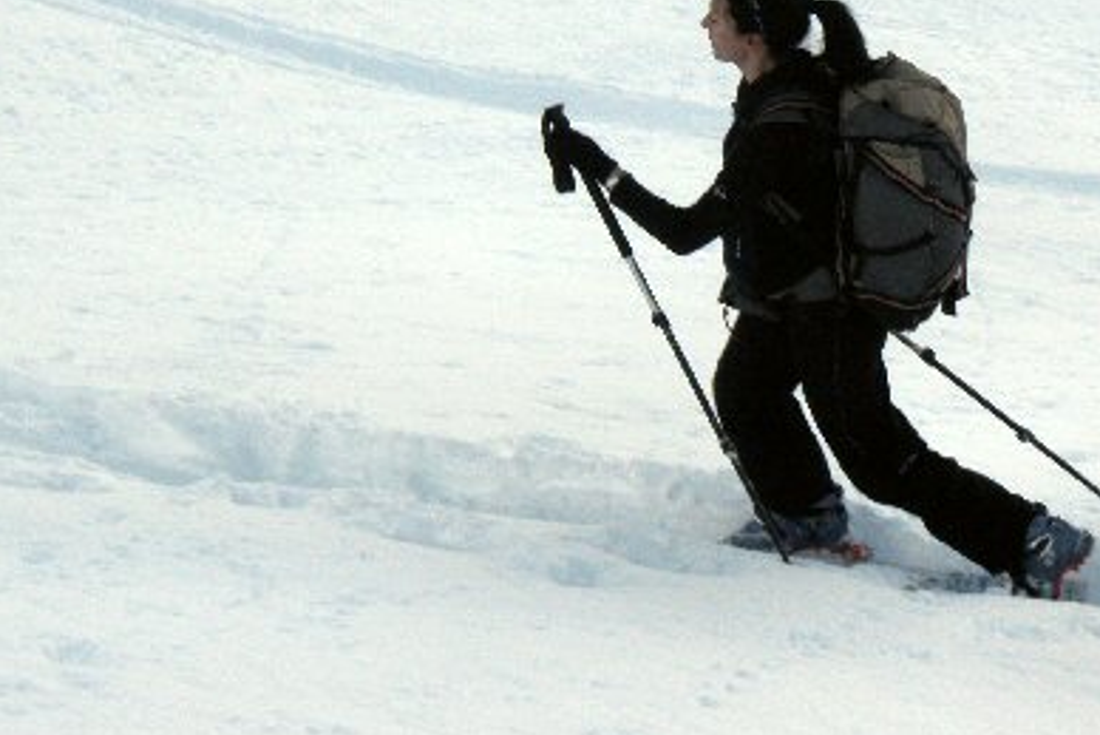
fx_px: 5043
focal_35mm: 165
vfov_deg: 8.3
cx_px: 587
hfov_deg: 12.4
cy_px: 152
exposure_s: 1/320
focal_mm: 16.25
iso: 50
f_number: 5.6
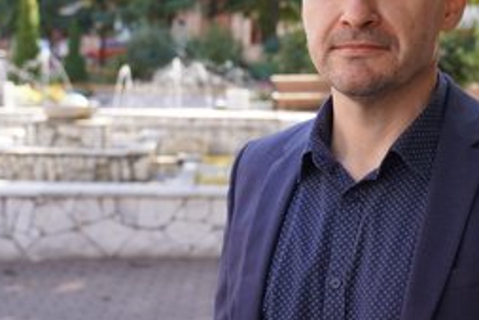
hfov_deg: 26.3
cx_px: 354
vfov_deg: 17.9
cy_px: 99
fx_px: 1012
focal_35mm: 76
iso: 160
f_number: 4
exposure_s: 1/160
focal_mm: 32
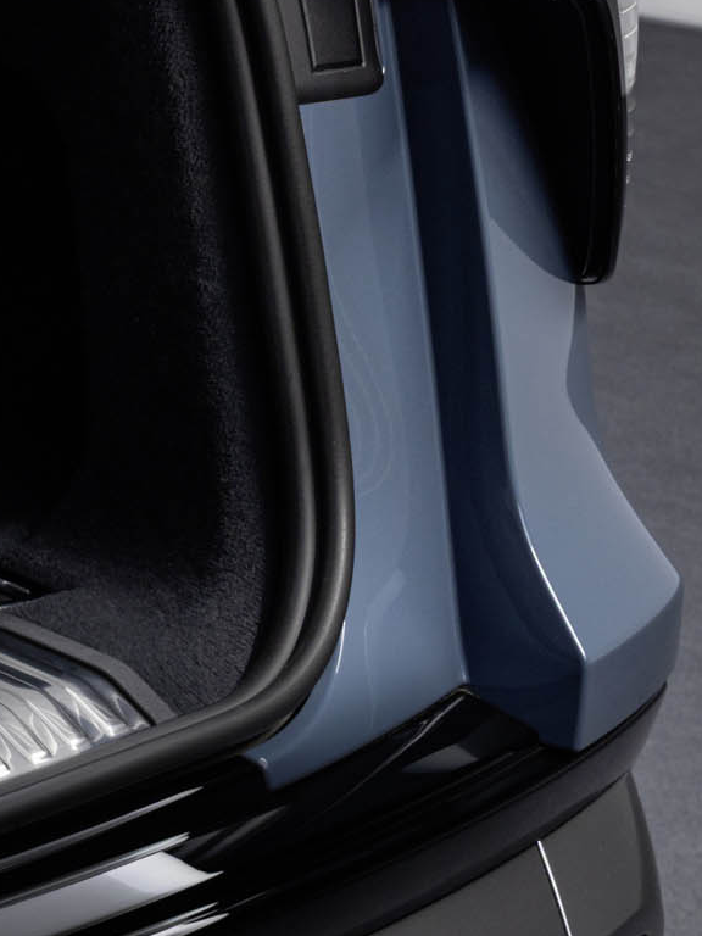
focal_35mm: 138
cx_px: -1169
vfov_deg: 14.1
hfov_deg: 9.2
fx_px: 3731
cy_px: 2
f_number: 9
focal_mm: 34
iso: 100
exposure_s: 1/2.5
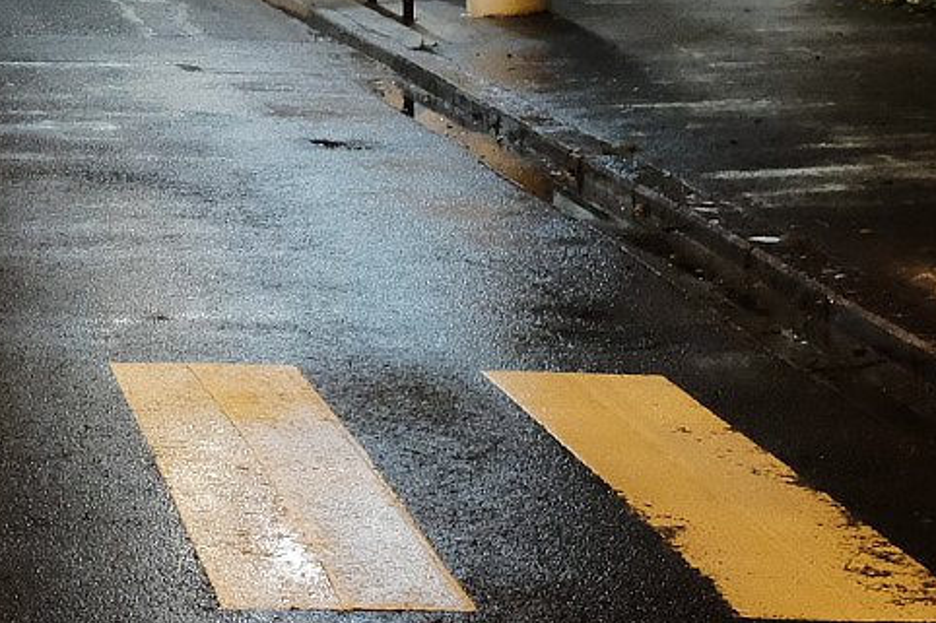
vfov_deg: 9.8
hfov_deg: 14.6
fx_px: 3535
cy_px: -291
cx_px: -163
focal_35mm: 136
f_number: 4
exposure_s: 1/30
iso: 3200
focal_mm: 27
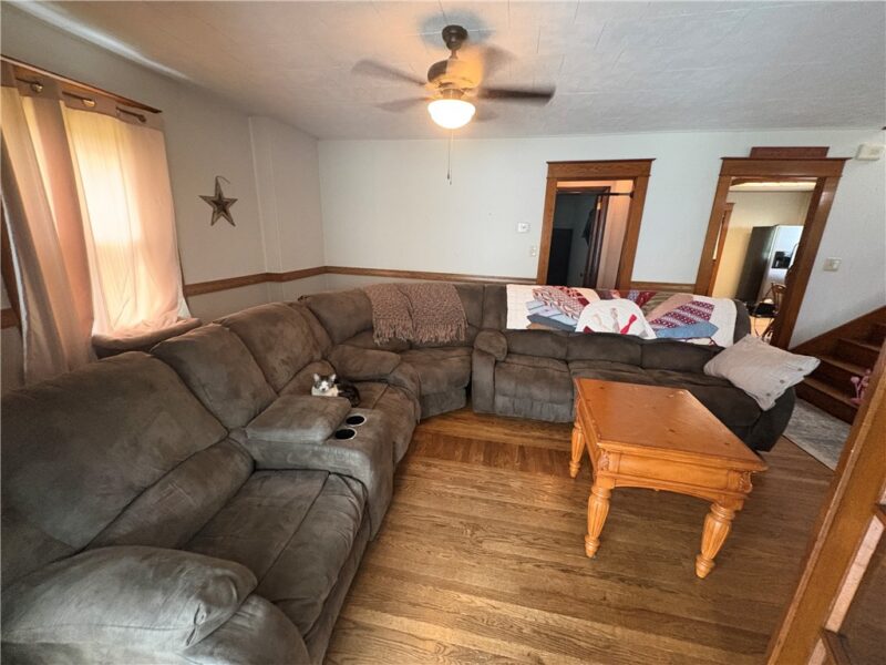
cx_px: 443
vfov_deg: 85.7
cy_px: 332
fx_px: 358
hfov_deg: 102.1
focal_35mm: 14
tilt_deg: -12.9
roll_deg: -1.6
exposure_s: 1/53
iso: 1000
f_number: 2.2
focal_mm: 2.22
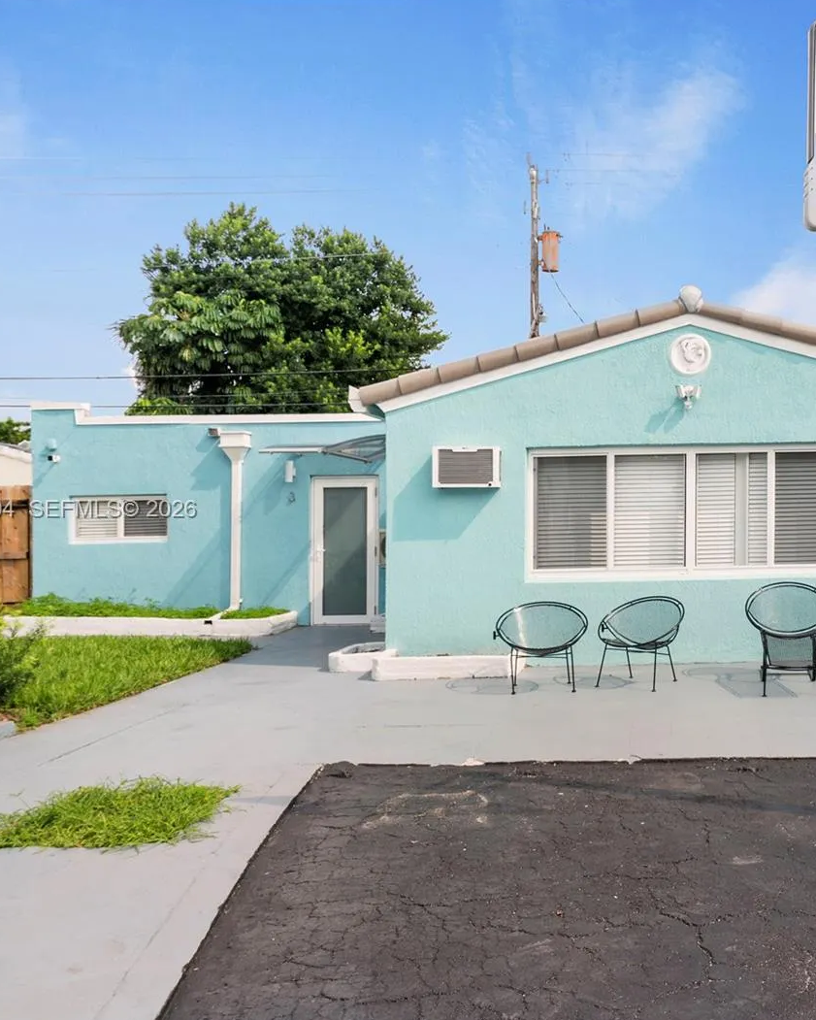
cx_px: 670
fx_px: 906
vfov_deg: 58.8
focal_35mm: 30
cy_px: 510
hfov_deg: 45.6
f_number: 10
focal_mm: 21
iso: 320
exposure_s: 1/800
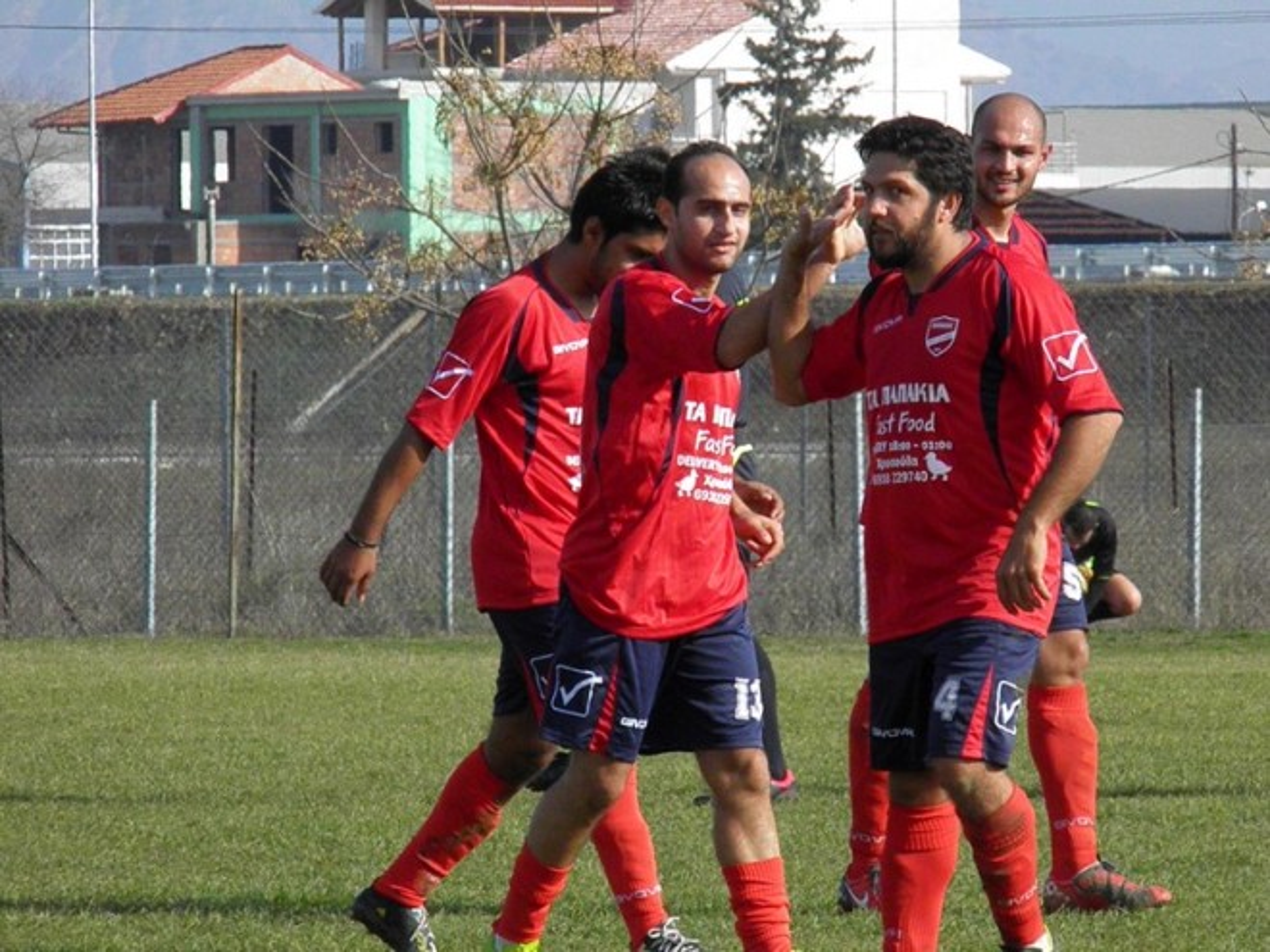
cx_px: 635
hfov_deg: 4.8
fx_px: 15226
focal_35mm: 415
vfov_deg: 3.6
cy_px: 476
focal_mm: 74.5
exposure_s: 1/1250
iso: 500
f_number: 8
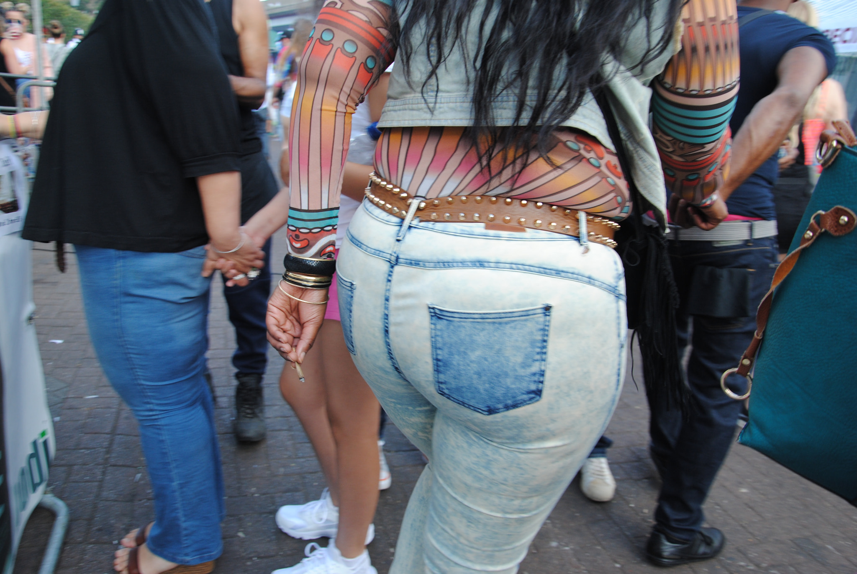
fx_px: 751
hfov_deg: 59.4
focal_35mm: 32
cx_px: 428
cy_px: 287
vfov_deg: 41.8
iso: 180
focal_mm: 21
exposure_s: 1/125
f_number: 5.6
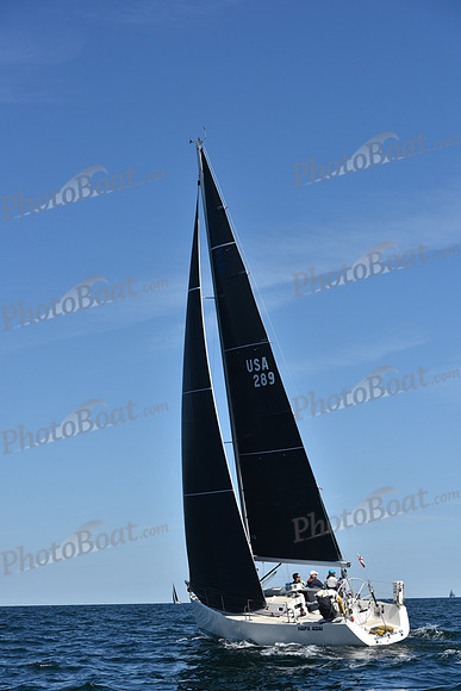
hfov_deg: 19.5
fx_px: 1344
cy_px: 346
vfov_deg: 28.8
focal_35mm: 70
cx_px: 230
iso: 250
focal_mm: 70
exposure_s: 1/1600
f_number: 8
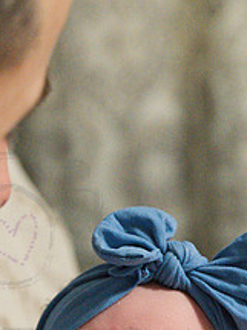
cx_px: 16
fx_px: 1657
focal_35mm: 174
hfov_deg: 8.5
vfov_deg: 11.1
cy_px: 416
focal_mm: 67
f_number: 4.5
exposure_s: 1/200
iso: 3200
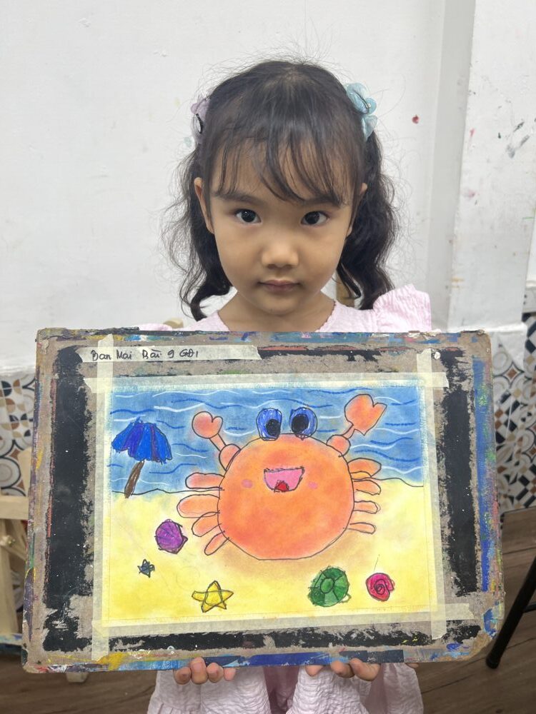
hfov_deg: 53.1
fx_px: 537
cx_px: 268
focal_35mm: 26
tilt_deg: -21.7
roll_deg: +2.9
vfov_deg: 67.3
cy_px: 357
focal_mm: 5.7
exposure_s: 1/100
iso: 64
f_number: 1.5
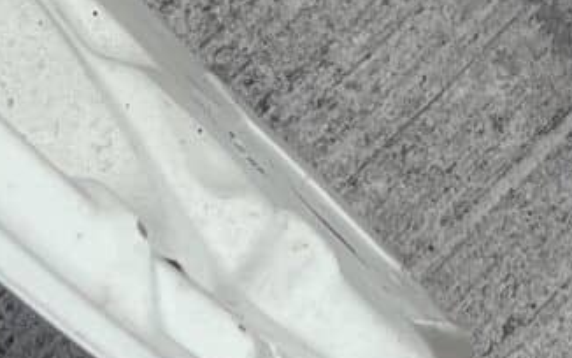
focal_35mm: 173
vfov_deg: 5.6
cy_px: -1413
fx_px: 2698
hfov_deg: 12.0
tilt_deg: -47.2
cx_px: 568
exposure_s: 1/2101
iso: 50
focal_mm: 5.1
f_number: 1.6
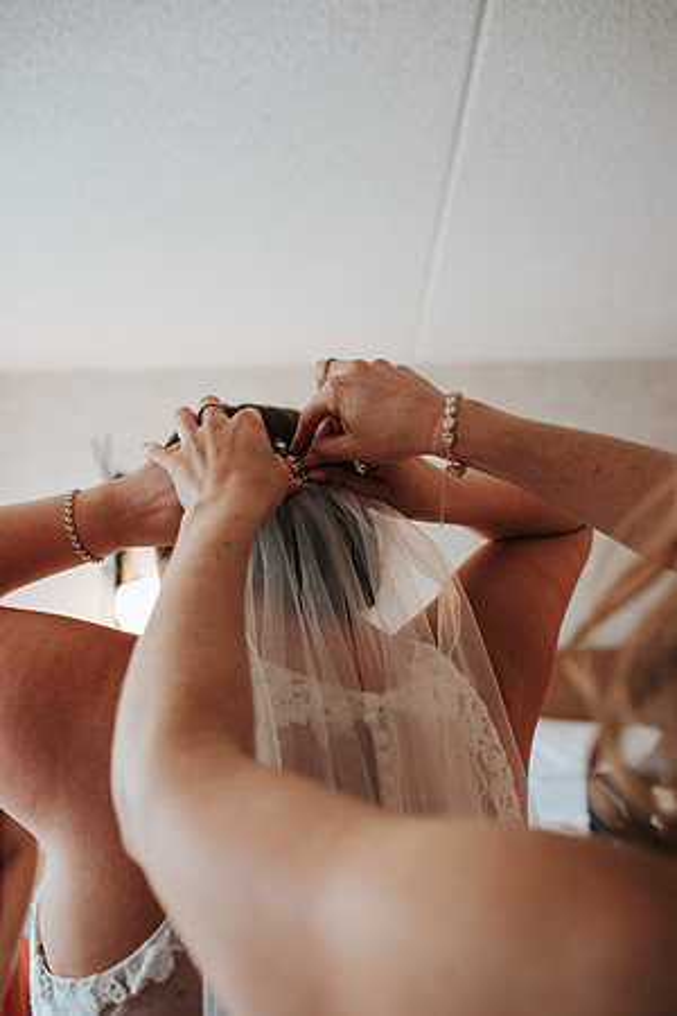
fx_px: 987
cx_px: 338
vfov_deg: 54.4
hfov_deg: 37.9
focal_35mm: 35
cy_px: 508
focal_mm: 35
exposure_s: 1/200
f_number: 3.2
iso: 1000
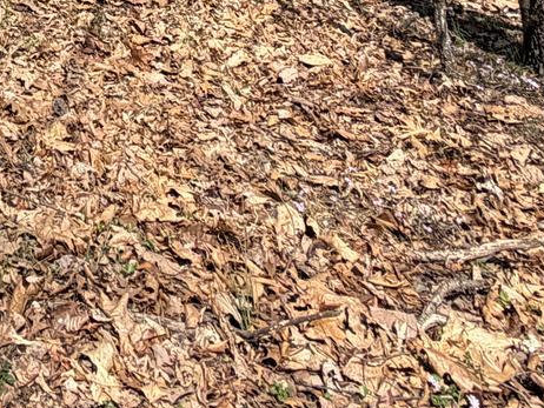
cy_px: -480
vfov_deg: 16.1
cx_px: -160
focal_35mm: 62
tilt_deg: -3.4
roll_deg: +0.2
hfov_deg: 26.5
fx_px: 975
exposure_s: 1/770
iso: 32
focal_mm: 2.22
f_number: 2.2
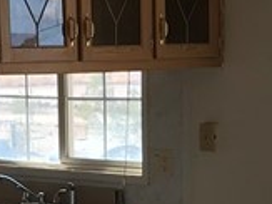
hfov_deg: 11.2
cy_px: 254
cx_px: 165
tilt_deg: -7.3
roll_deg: +0.5
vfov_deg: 8.3
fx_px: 1382
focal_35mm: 176
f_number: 1.8
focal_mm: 3.99
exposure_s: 1/374
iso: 20
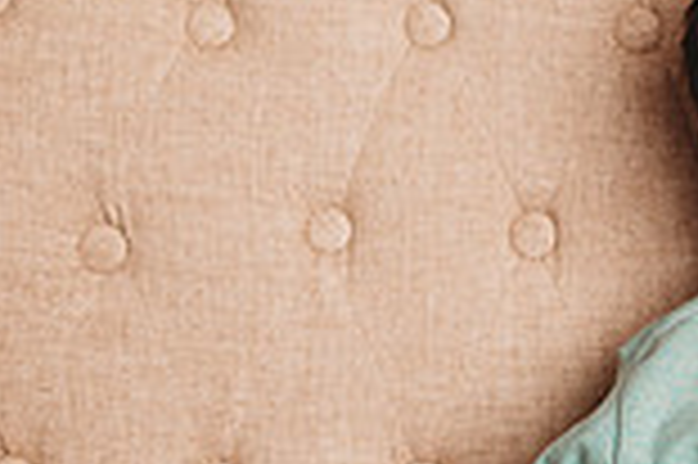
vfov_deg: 15.1
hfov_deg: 21.4
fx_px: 1743
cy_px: 155
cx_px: 788
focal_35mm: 90
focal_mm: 24
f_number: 2.5
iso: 100
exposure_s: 1/160
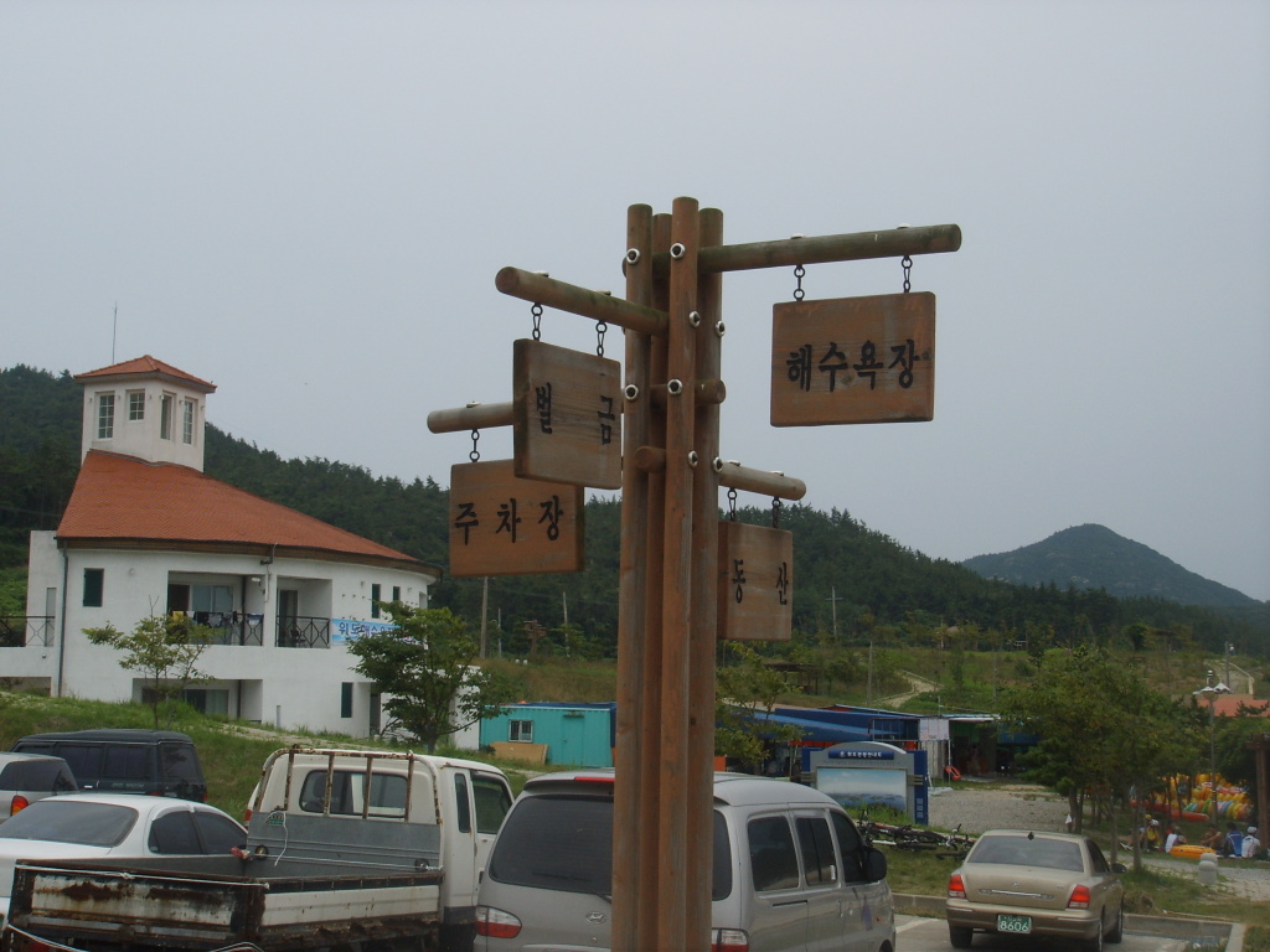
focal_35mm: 50
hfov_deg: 38.2
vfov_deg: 29.1
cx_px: 635
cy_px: 476
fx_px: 1834
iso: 50
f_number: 6.7
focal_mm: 8.8
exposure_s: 1/250
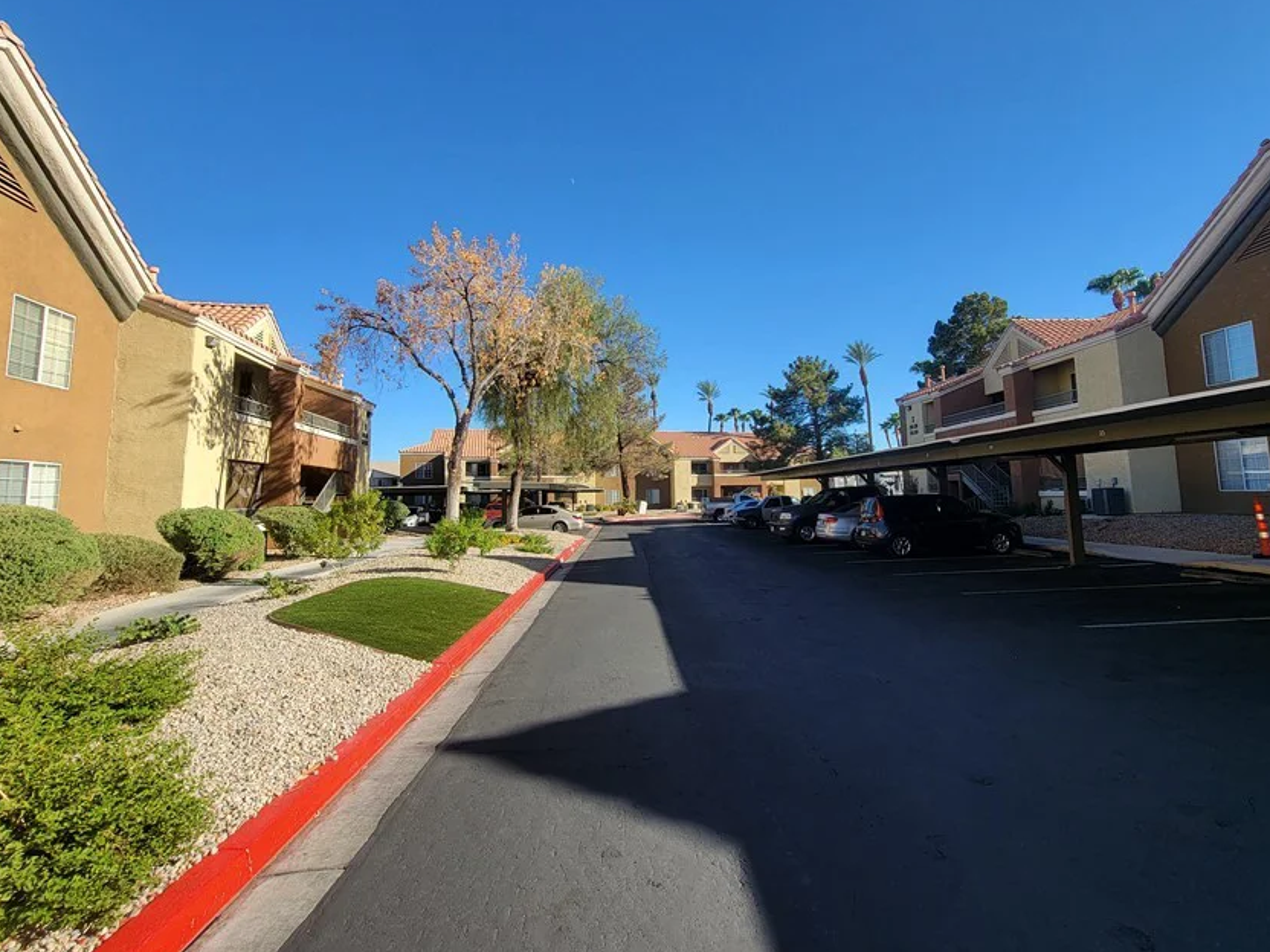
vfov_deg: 77.9
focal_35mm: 16
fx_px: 587
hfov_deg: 94.4
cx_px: 667
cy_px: 429
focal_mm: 2.2
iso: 50
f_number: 2.2
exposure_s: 1/829
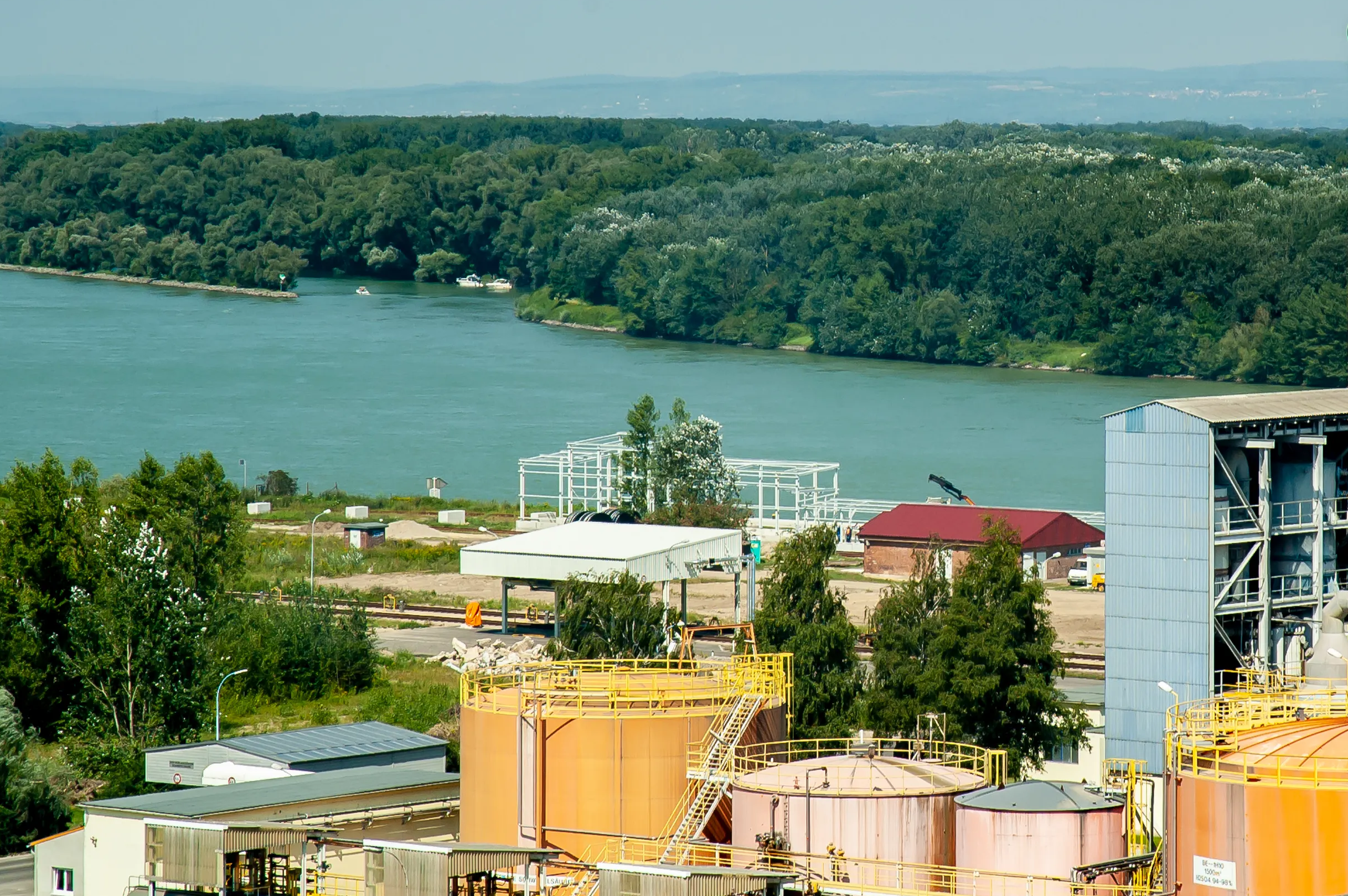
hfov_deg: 13.3
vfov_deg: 8.9
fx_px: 5753
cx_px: 994
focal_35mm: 154
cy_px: 291
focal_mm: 65
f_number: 11
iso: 200
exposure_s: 1/320
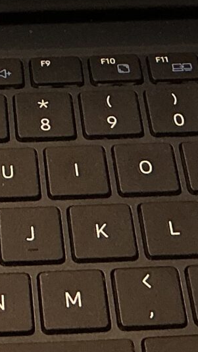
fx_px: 1411
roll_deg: -0.1
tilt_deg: -36.0
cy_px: -237
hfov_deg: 8.0
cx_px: -19
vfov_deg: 13.1
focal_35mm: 151
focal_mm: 3
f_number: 1.8
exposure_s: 1/60
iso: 40
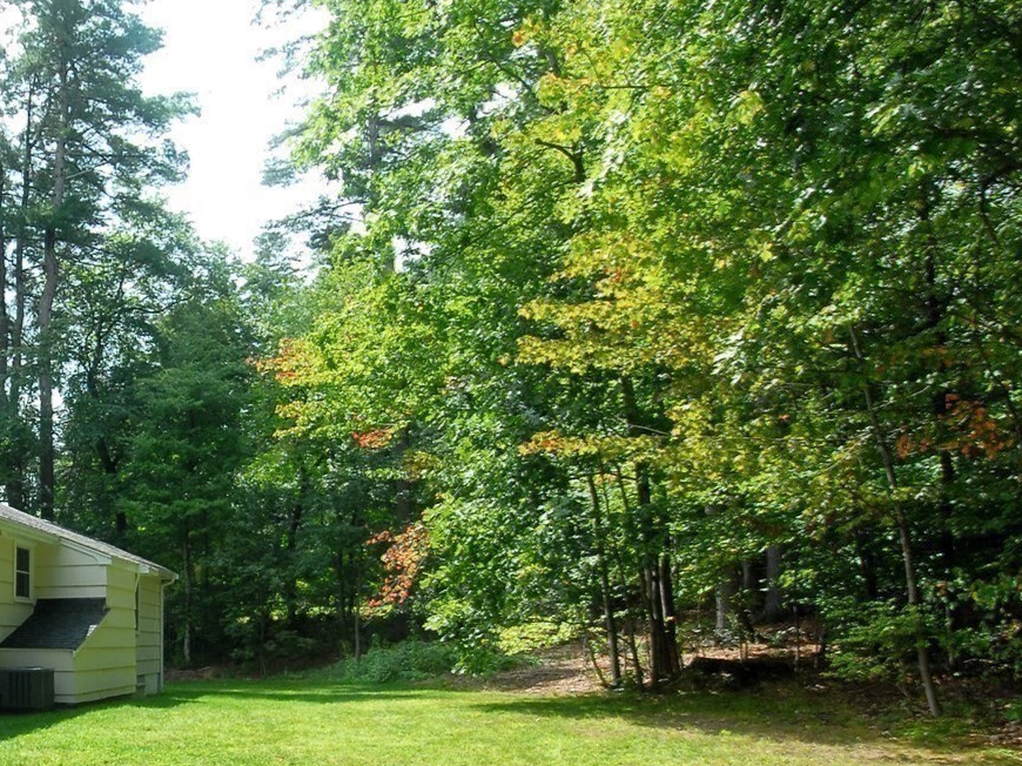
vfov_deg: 40.8
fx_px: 1004
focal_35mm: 34
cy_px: 554
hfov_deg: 47.2
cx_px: 59
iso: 200
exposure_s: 1/80
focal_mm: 10
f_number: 11
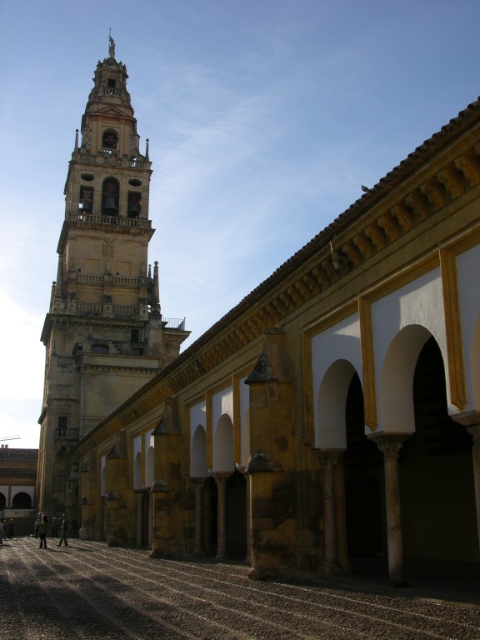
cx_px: 240
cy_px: 320
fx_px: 777
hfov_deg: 34.3
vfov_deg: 44.8
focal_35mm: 42
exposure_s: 1/287
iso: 50
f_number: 6.5
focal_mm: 10.7
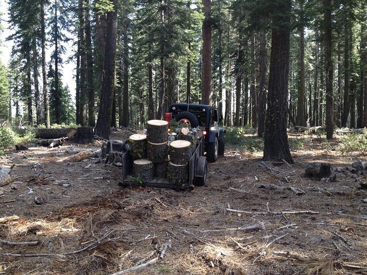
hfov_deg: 52.6
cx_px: 184
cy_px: 138
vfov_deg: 40.7
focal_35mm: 35
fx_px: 371
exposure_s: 1/124
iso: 50
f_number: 2.4
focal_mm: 4.28
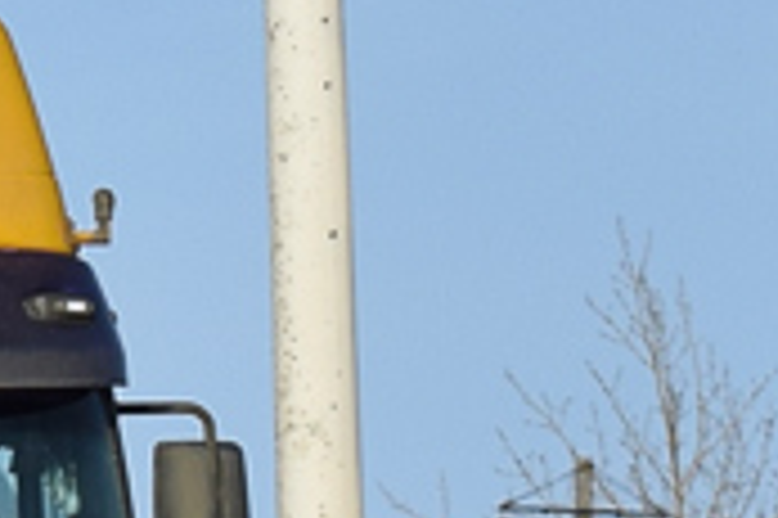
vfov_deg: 3.1
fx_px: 9457
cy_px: 477
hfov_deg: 4.6
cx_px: -877
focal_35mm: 438
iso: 100
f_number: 5
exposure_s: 1/1000
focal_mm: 42
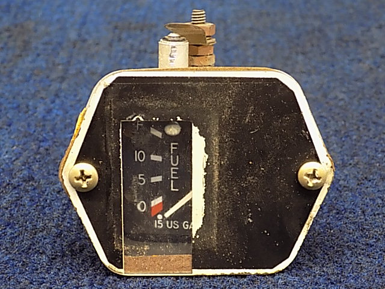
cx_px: 192
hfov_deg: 27.8
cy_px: 144
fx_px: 779
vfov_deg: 21.0
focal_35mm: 70
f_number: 4.2
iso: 400
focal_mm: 12.5
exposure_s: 1/8
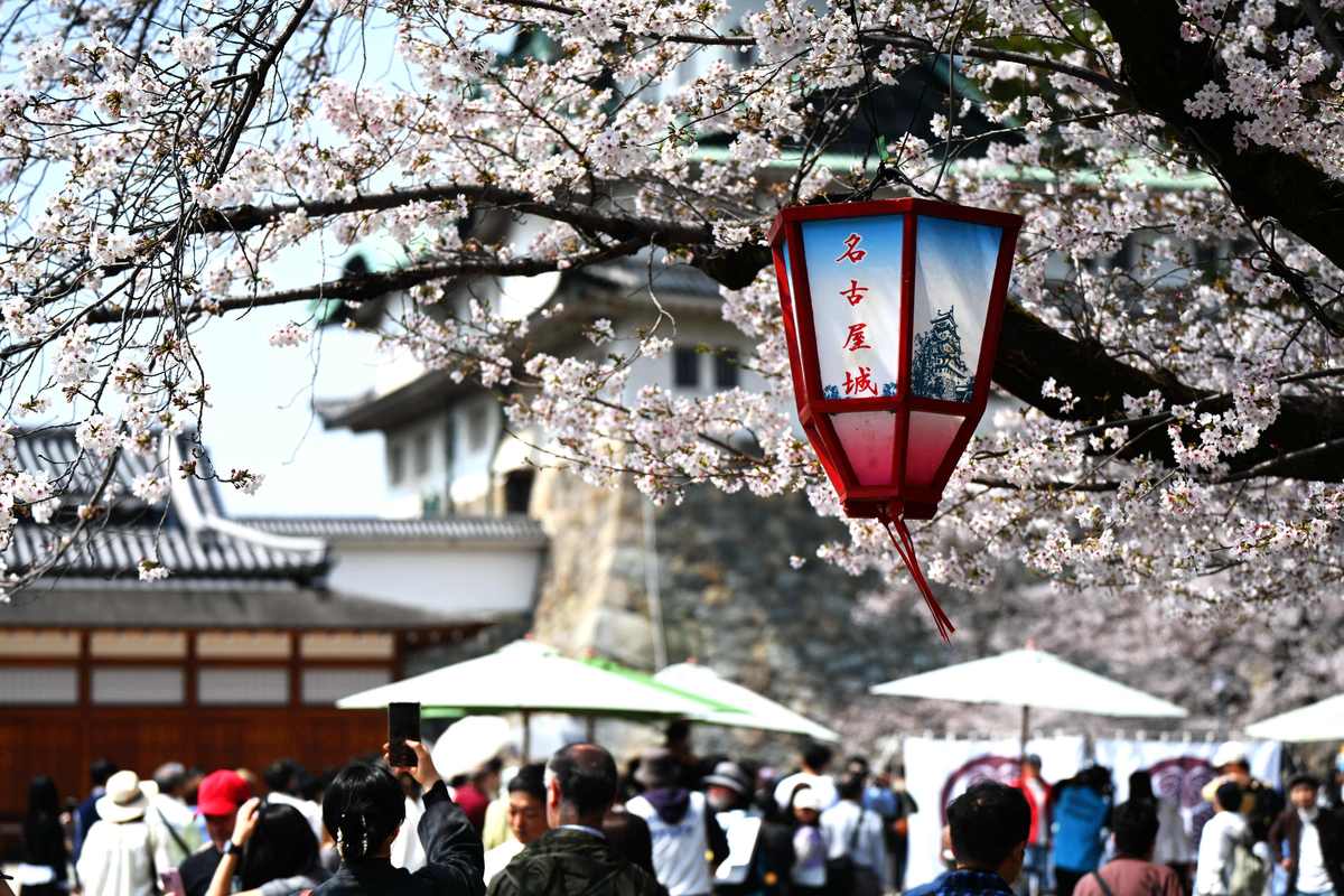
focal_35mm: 85
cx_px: 672
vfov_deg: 16.1
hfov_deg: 23.9
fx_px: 3173
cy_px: 448
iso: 200
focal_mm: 85
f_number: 2.8
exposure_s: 1/5000
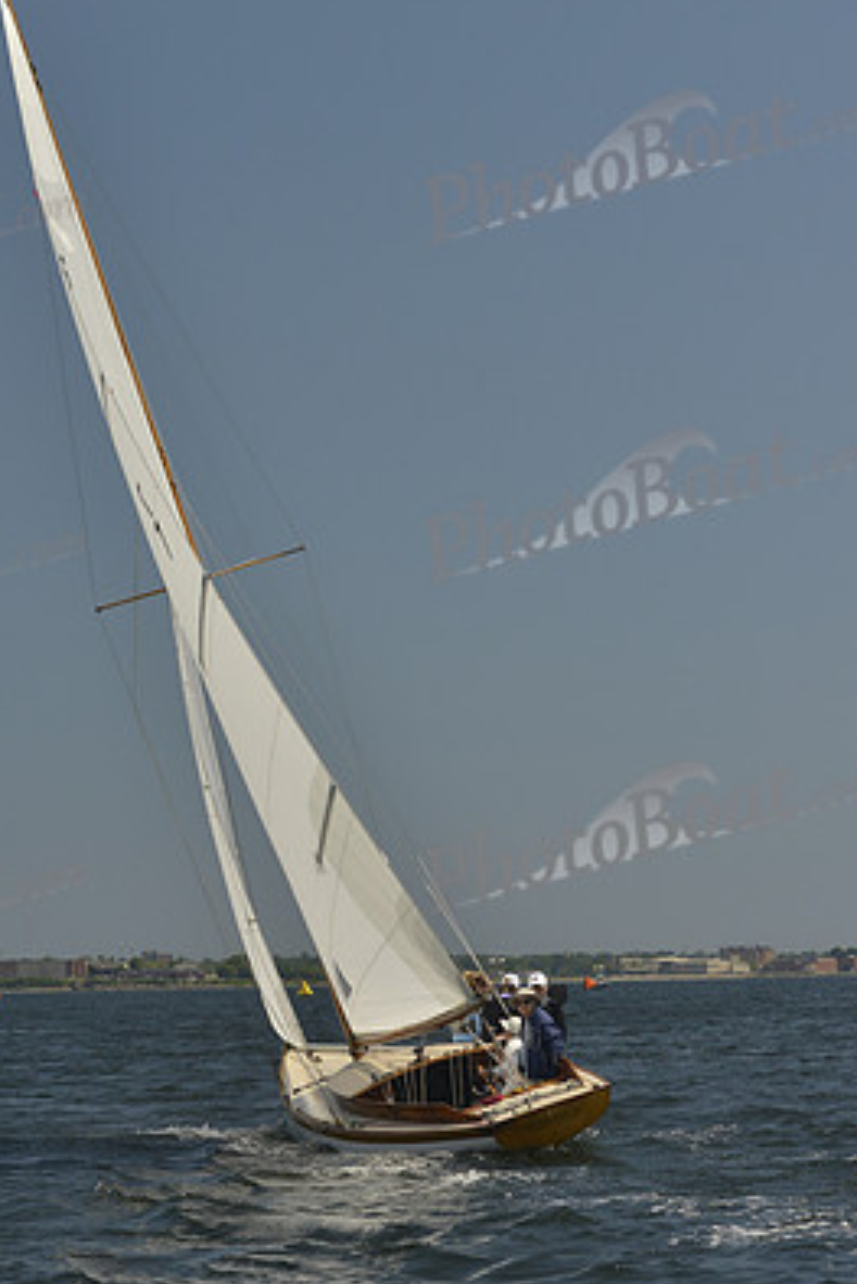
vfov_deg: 19.7
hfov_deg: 13.3
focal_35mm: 103
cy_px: 375
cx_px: 256
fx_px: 3674
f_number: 9
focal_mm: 70
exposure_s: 1/800
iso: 280
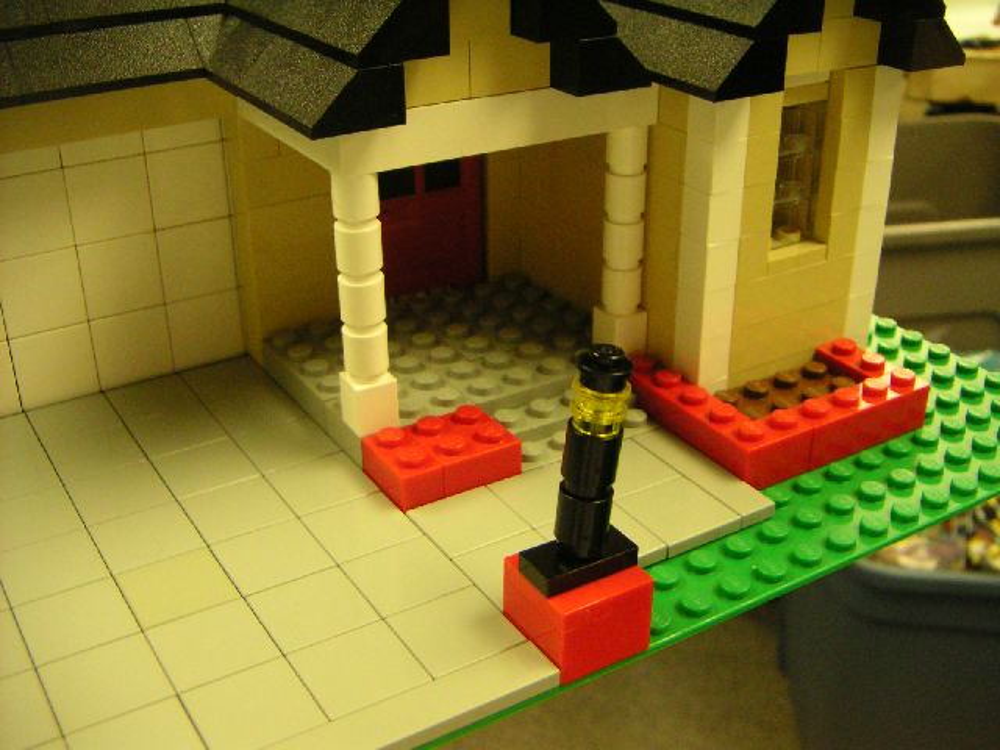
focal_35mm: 40
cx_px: 500
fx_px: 1156
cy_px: 375
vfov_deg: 36.0
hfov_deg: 46.8
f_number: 2.9
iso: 400
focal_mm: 5.3
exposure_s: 1/90
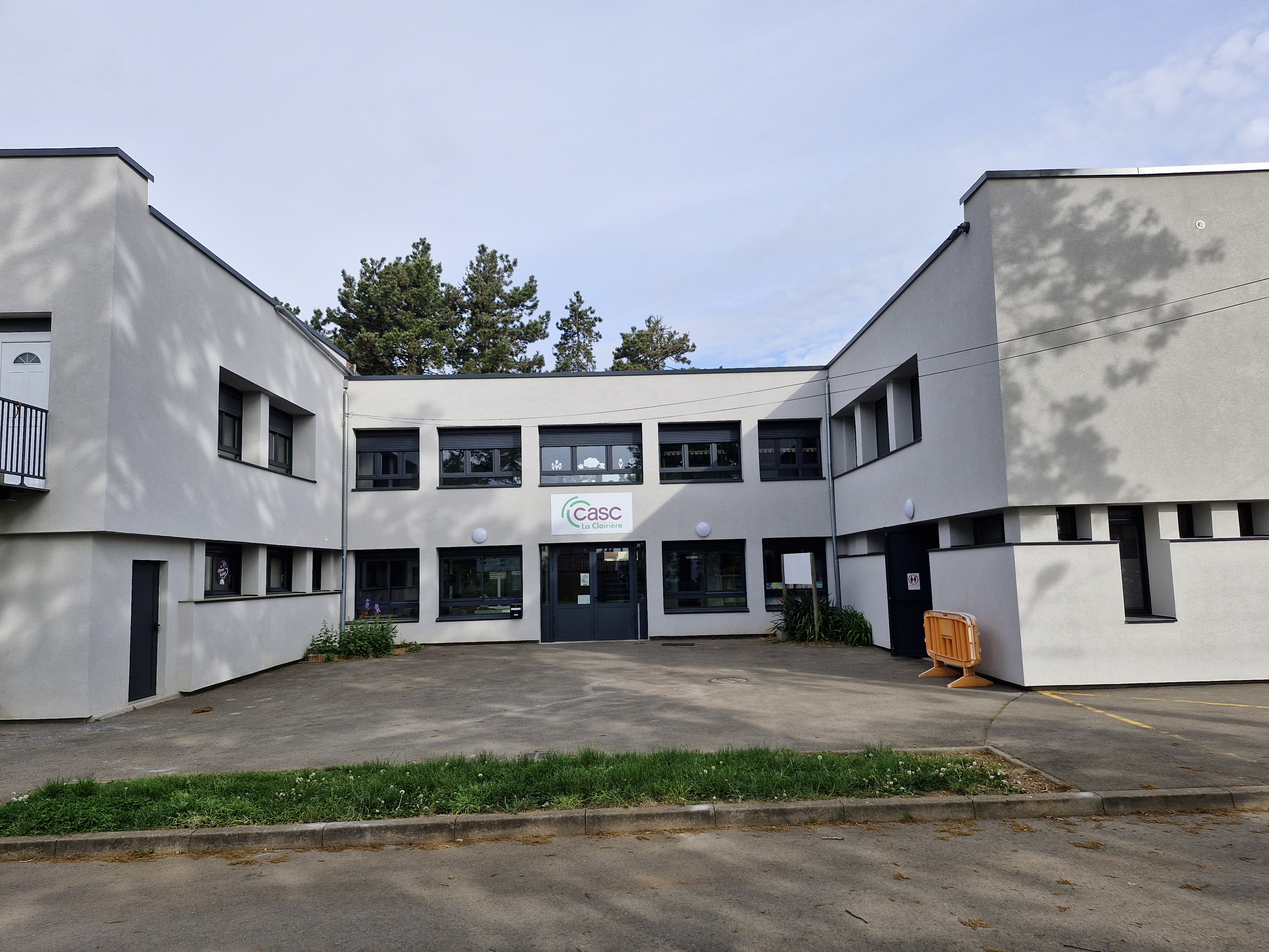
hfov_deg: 73.9
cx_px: 634
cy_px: 476
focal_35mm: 23
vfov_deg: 58.9
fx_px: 843
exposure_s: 1/1308
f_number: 1.8
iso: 50
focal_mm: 5.54
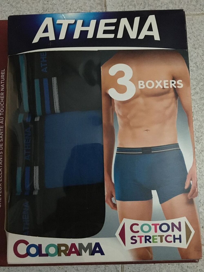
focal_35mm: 29
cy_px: 136
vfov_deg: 61.7
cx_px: 102
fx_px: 228
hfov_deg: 48.2
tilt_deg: -84.5
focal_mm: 4.15
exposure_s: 1/17
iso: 800
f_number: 2.2
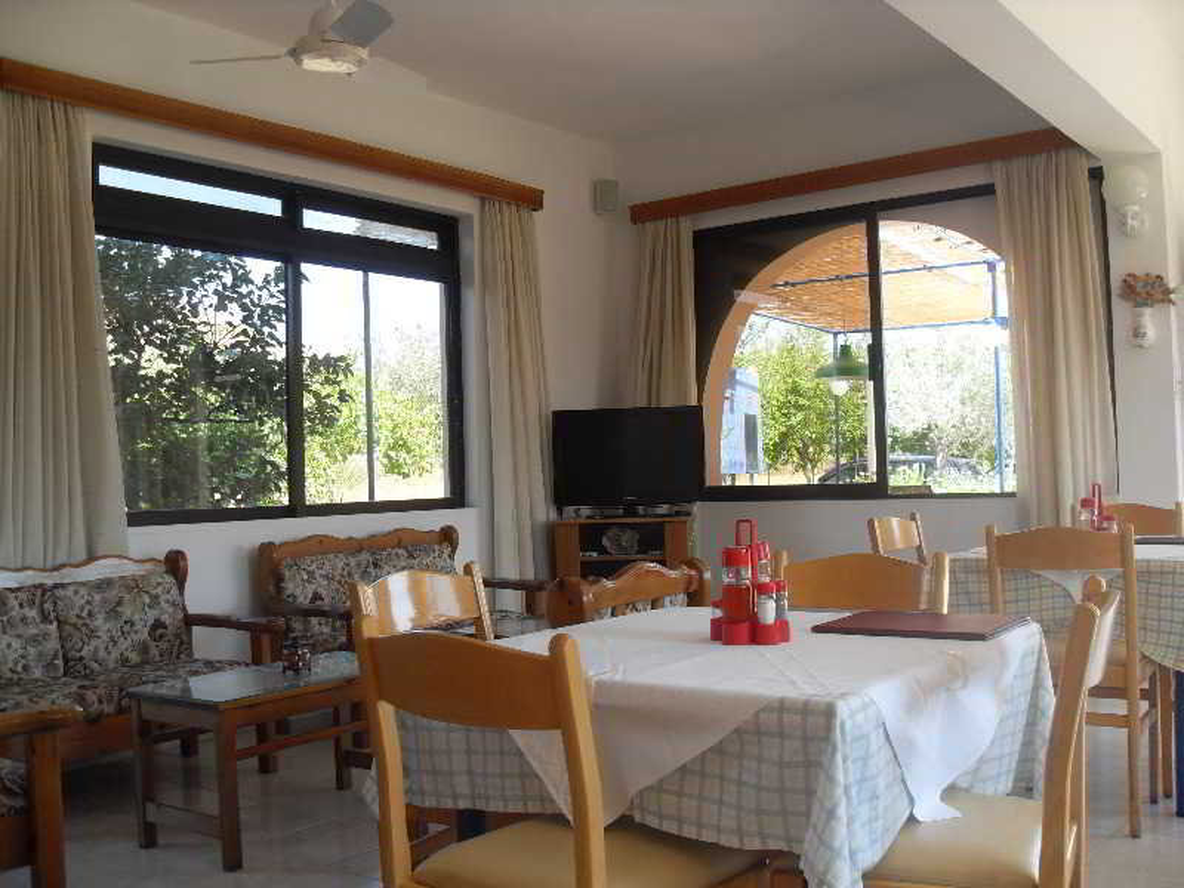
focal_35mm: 35
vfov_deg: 40.7
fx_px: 1197
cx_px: 592
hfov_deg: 52.6
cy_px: 444
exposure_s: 1/90
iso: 80
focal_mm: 6.3
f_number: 2.8
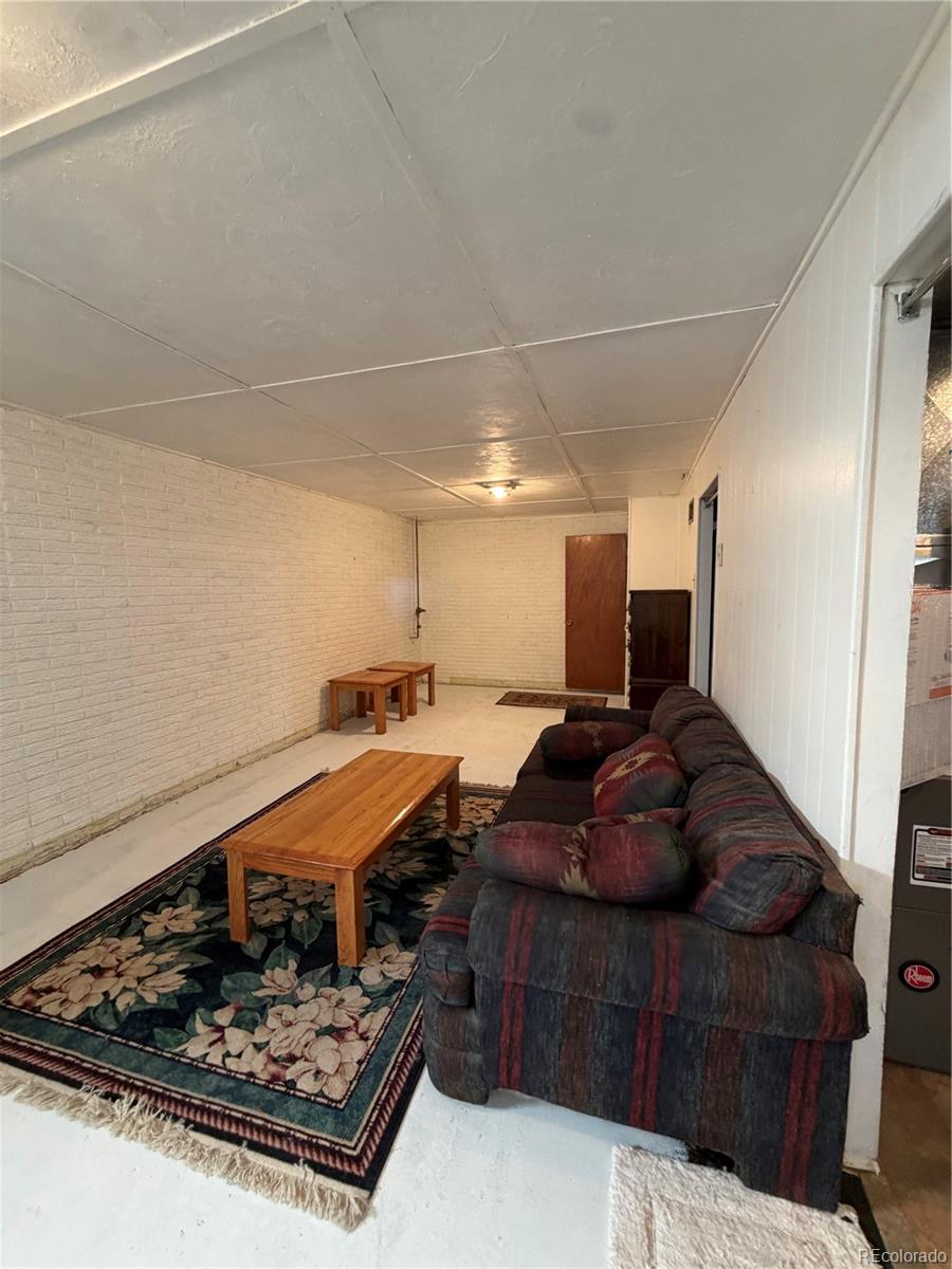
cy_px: 634
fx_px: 513
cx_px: 476
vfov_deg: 102.1
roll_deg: +0.1
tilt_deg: -6.0
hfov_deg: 85.7
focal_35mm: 14
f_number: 2.2
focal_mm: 2.22
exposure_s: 1/60
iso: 200
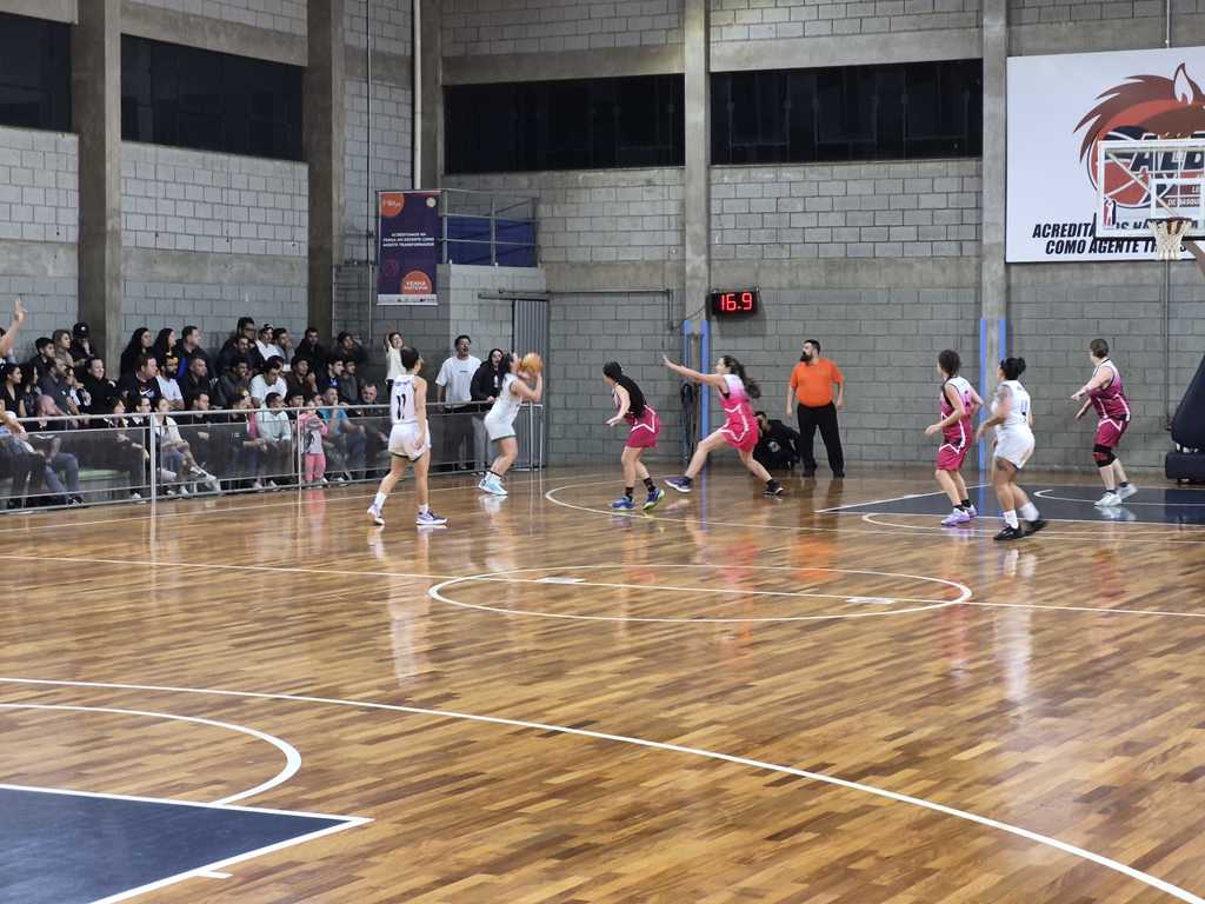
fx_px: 2402
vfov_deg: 21.3
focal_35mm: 69
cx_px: 602
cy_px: 452
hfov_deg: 28.2
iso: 160
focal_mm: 7
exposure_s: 1/60
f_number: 2.4
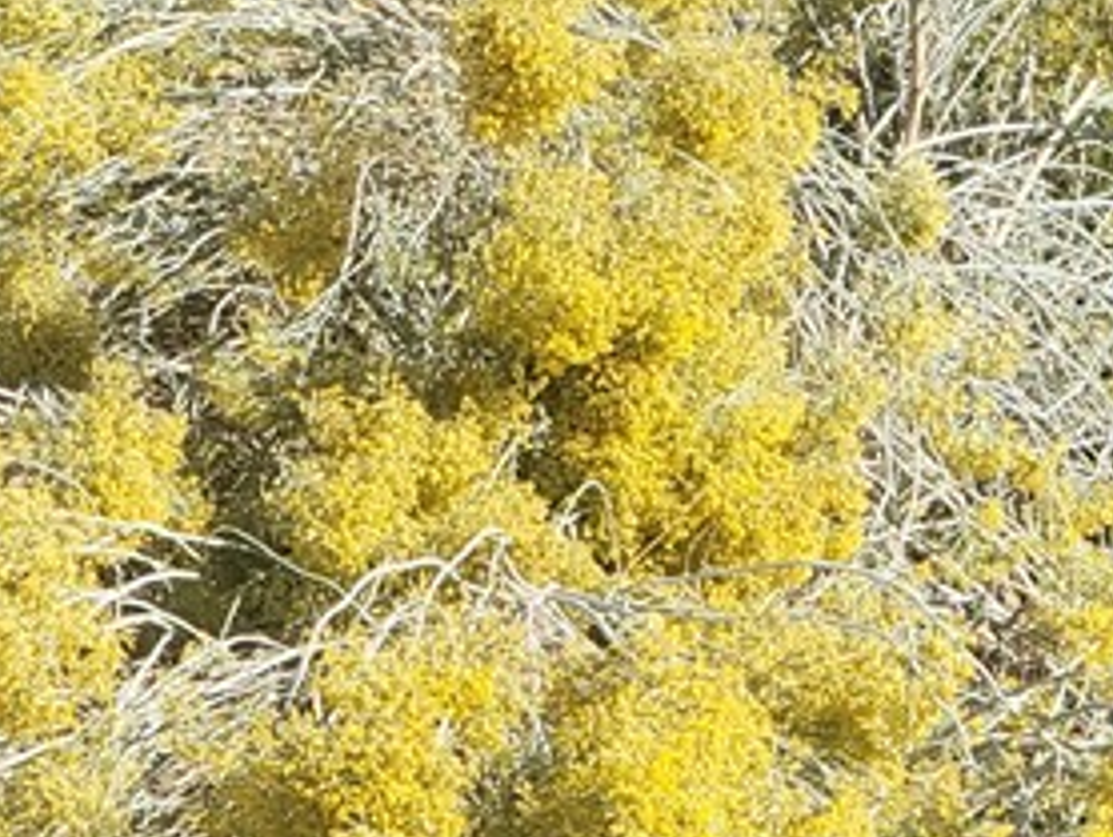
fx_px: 8528
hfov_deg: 7.5
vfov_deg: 5.6
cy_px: -288
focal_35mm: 265
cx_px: 468
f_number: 2.4
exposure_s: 1/1265
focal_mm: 9
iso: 50
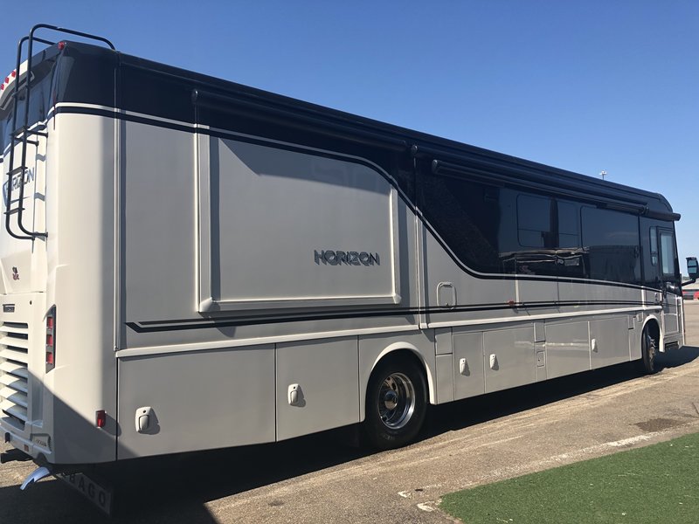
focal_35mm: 28
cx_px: 350
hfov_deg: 63.4
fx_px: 565
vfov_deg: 49.7
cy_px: 262
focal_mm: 4
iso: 20
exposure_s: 1/1548
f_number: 1.8
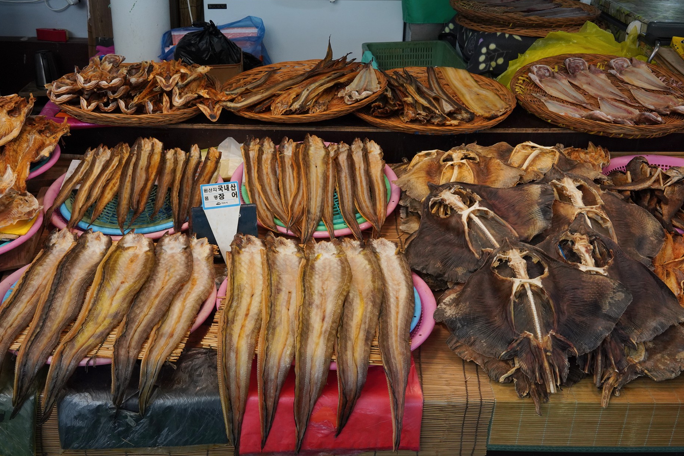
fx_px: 722
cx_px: 326
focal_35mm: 38
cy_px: 210
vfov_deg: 35.1
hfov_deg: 50.7
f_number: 13
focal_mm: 35
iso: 1600
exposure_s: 1/125
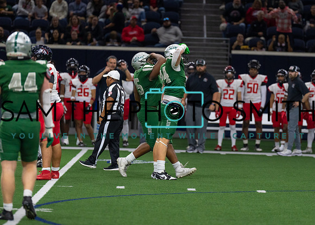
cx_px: 172
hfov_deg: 7.1
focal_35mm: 283
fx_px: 2534
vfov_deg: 5.1
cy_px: 91
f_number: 2.8
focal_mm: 200
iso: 1600
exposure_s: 1/1250
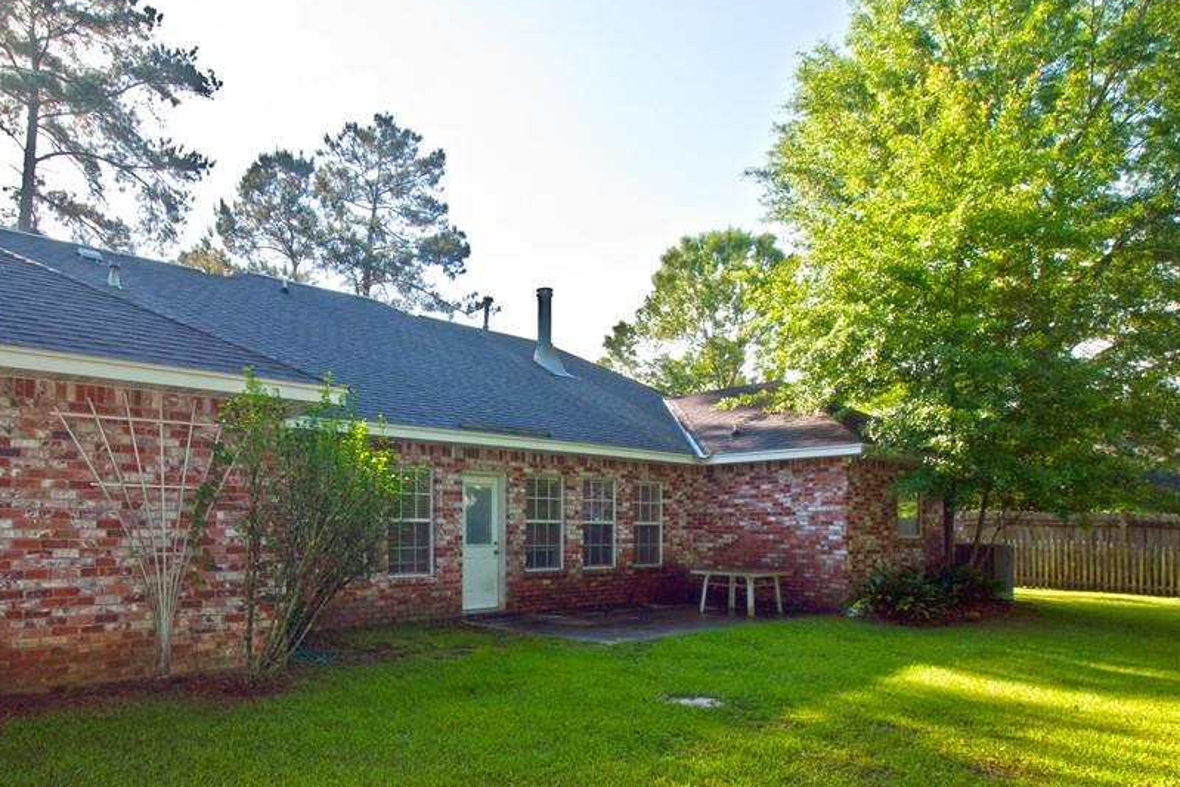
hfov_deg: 72.4
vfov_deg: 52.1
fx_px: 787
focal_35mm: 24
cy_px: 526
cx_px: 437
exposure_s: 1/160
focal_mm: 9
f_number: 6.3
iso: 200
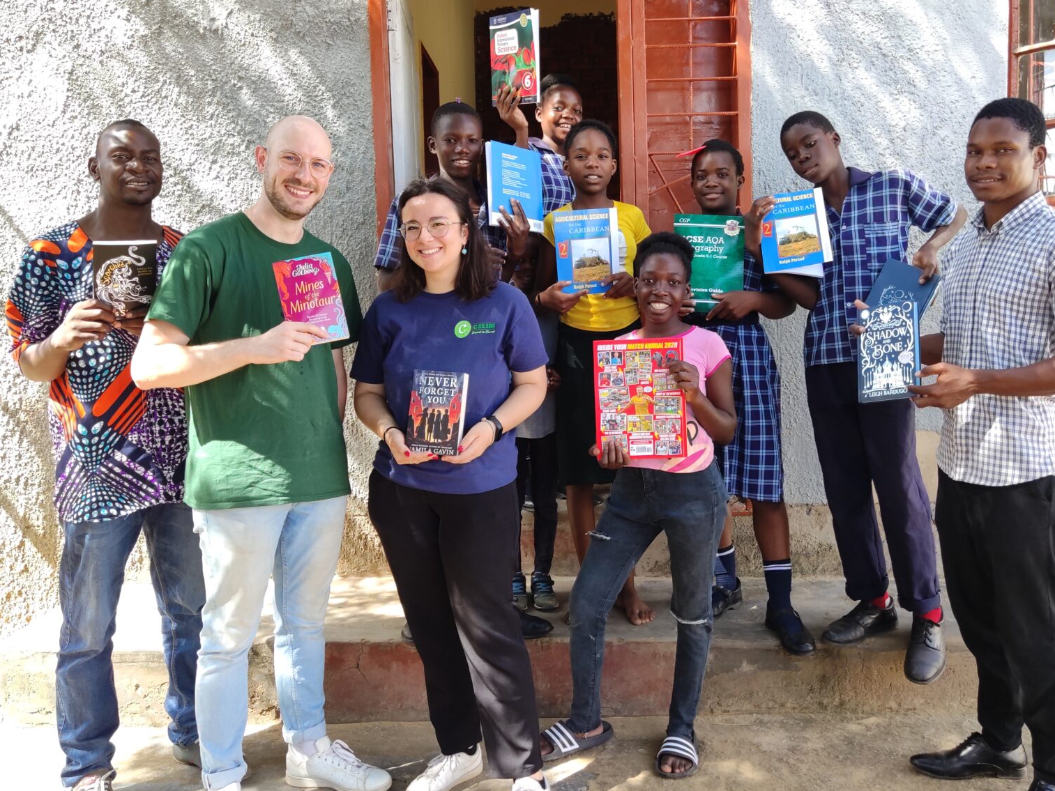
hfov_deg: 55.2
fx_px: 1006
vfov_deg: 42.8
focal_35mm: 33
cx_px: 582
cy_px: 318
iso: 50
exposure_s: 1/128
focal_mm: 4.71
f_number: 1.79
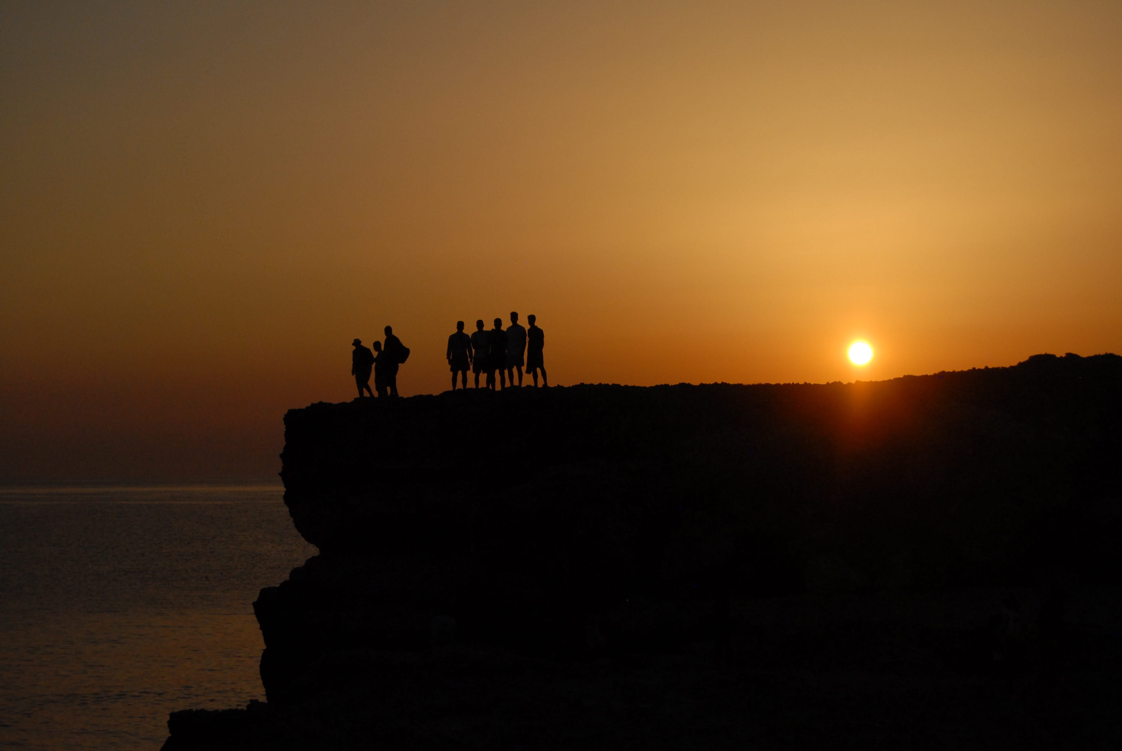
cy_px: 376
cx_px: 561
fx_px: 2153
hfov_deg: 29.2
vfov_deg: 19.8
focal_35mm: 69
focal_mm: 46
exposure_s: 1/8000
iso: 500
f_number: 6.3
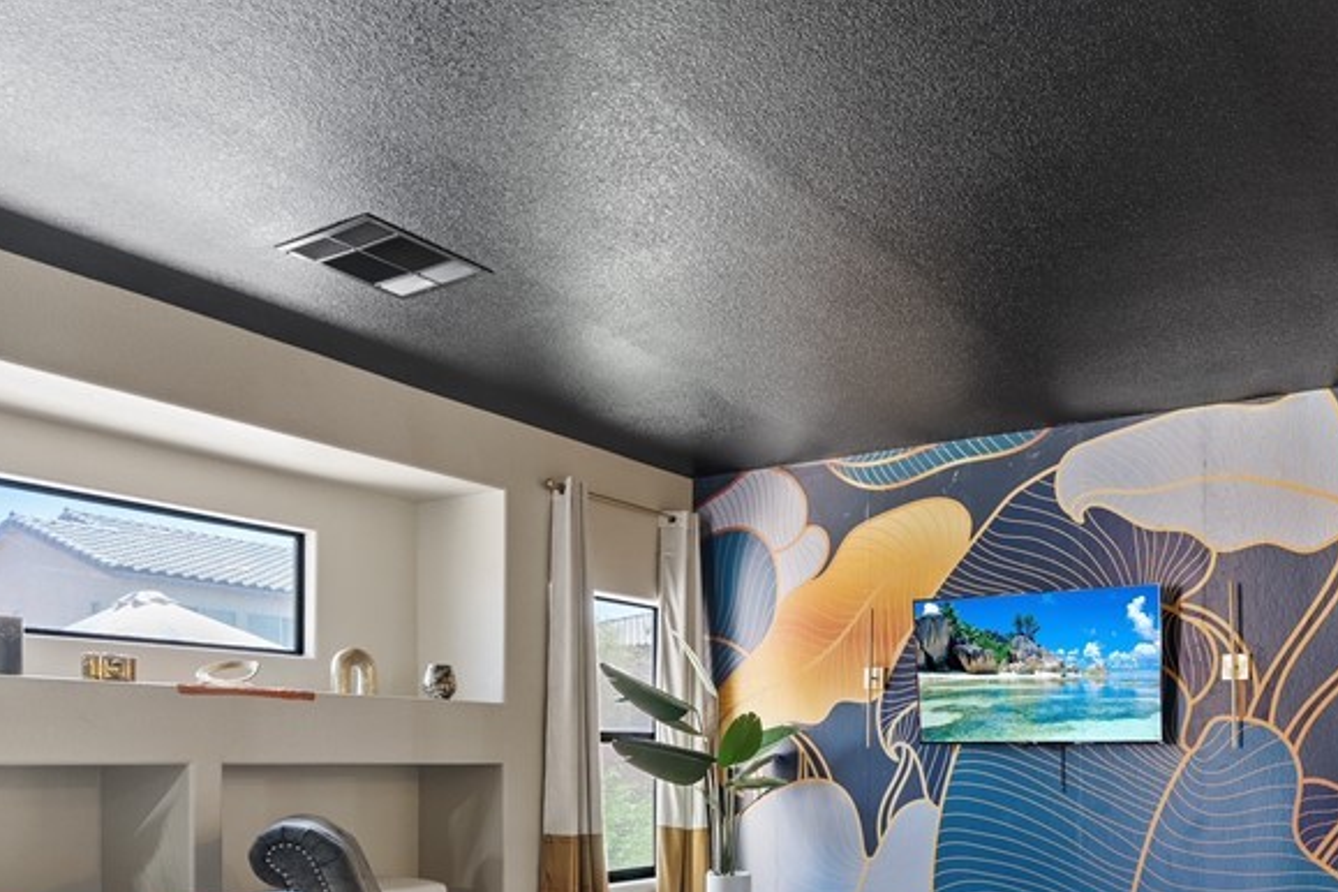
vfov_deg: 40.5
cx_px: 945
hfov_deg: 59.7
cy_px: 795
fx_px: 1115
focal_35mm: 30
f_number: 8
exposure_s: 1
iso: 800
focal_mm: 16
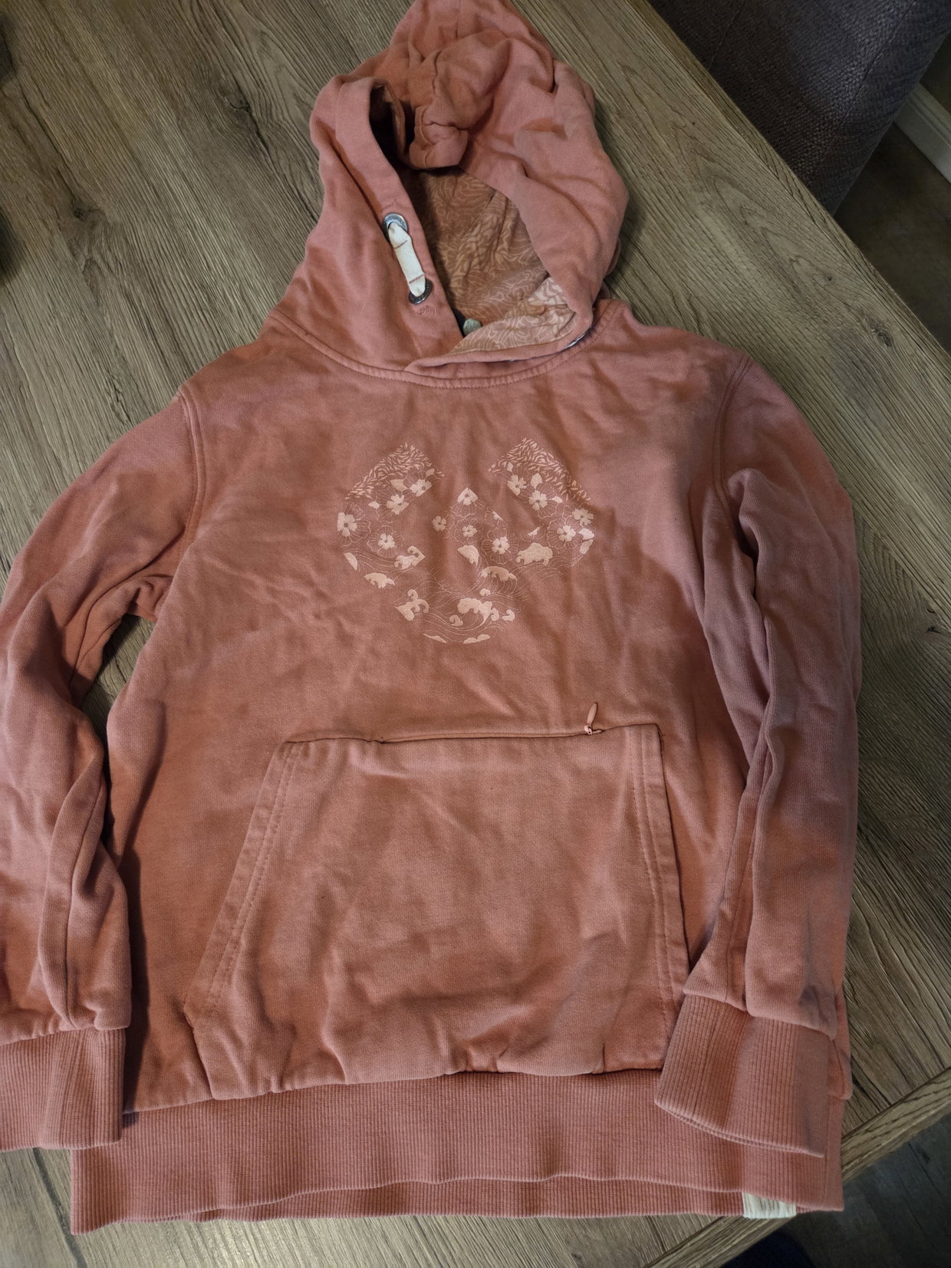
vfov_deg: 73.9
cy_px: 634
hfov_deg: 58.9
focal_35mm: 23
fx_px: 842
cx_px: 476
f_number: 1.8
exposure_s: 1/100
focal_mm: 5.4
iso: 1250
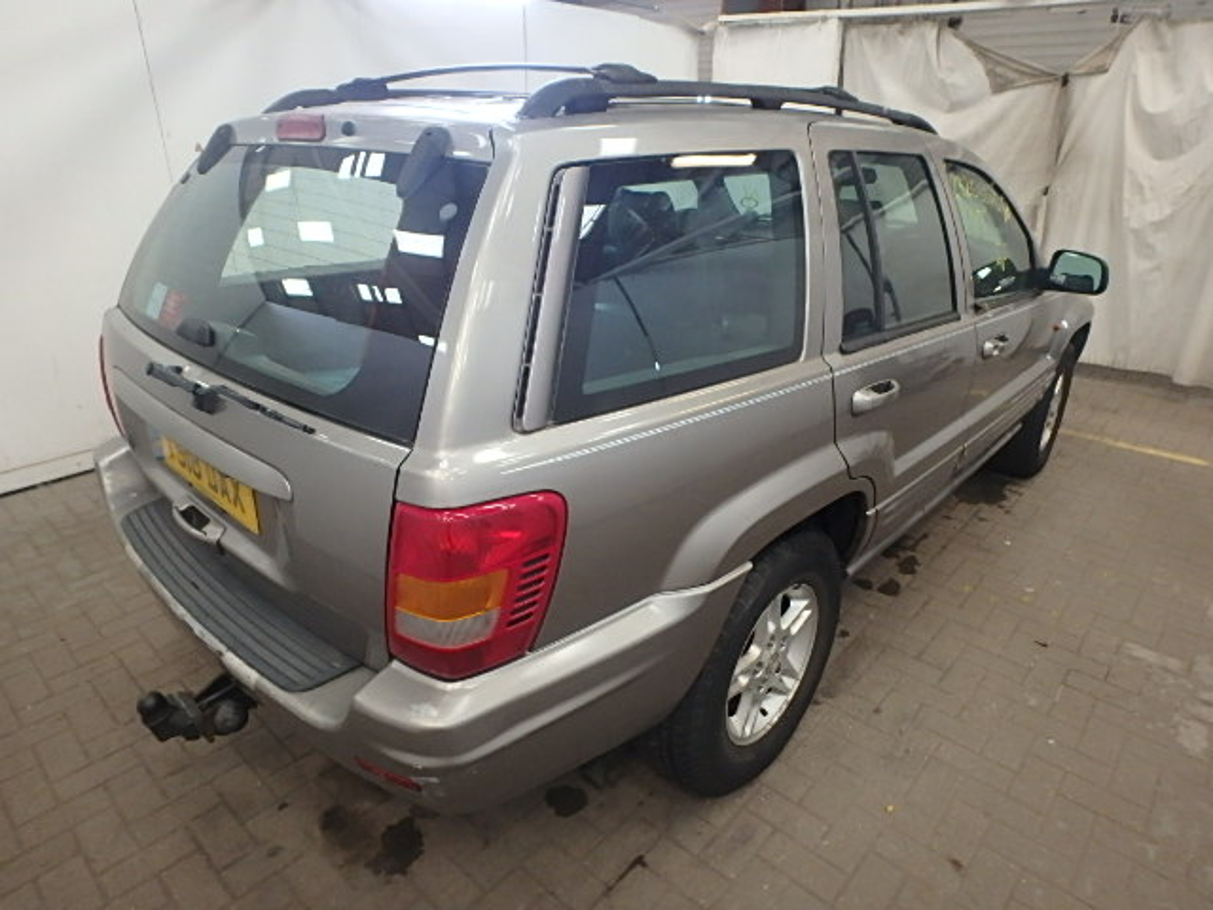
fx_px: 736
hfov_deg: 79.0
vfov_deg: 63.4
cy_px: 455
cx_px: 606
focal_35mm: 21
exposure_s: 1/30
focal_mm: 3.7
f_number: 3.5
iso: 400
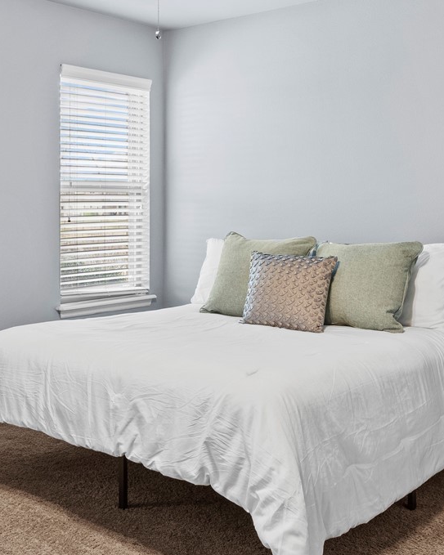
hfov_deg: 31.4
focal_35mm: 45
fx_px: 739
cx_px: 19
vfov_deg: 40.9
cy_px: 215
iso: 250
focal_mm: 16
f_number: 9
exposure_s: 1.3
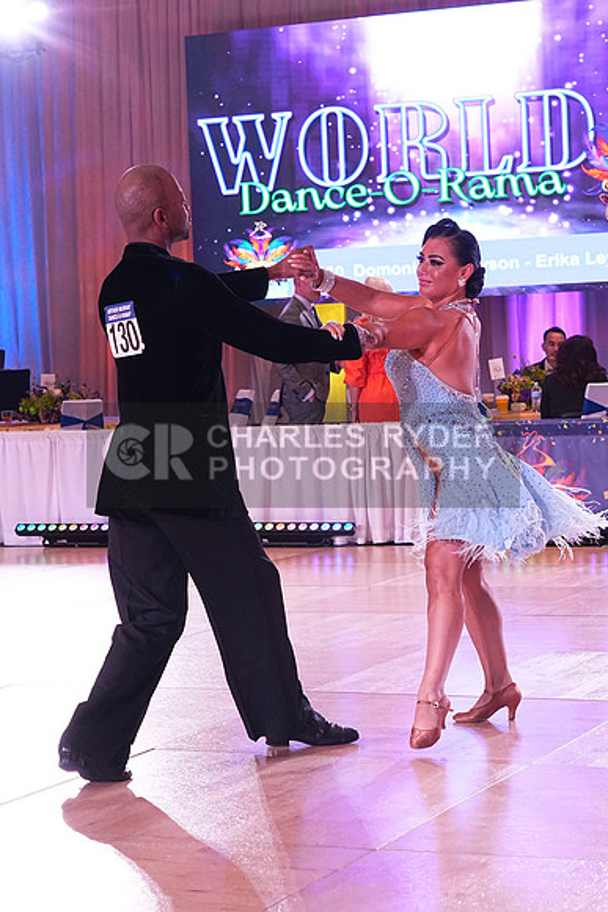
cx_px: 304
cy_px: 456
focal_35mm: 88
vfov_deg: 23.1
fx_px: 2228
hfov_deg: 15.5
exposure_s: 1/250
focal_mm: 59
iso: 3200
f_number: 6.3
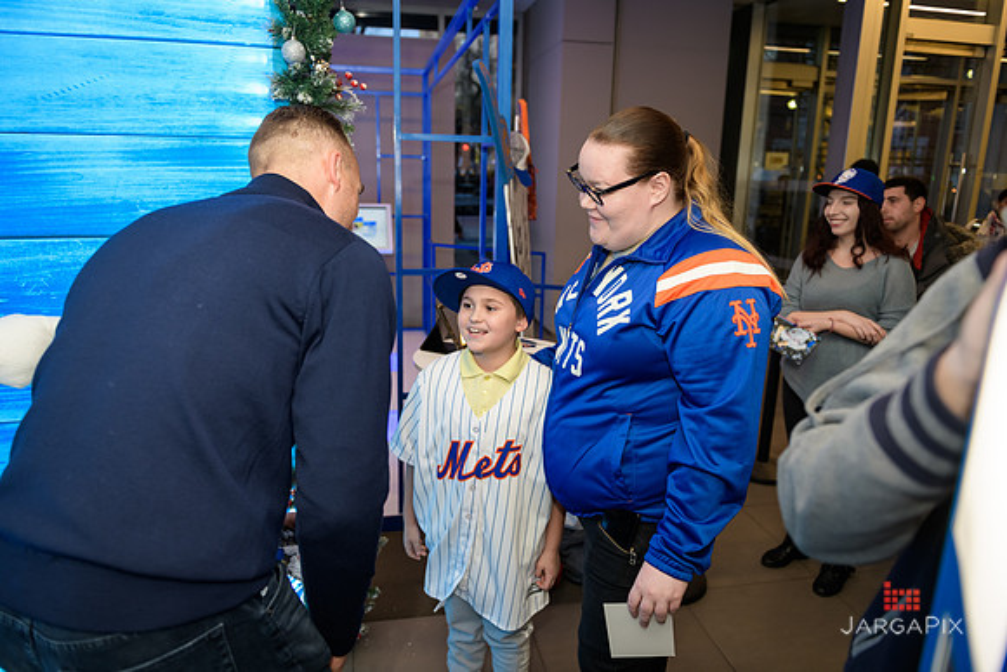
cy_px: 336
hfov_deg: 73.7
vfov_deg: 53.2
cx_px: 504
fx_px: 671
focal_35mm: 24
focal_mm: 24
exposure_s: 1/125
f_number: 3.2
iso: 400
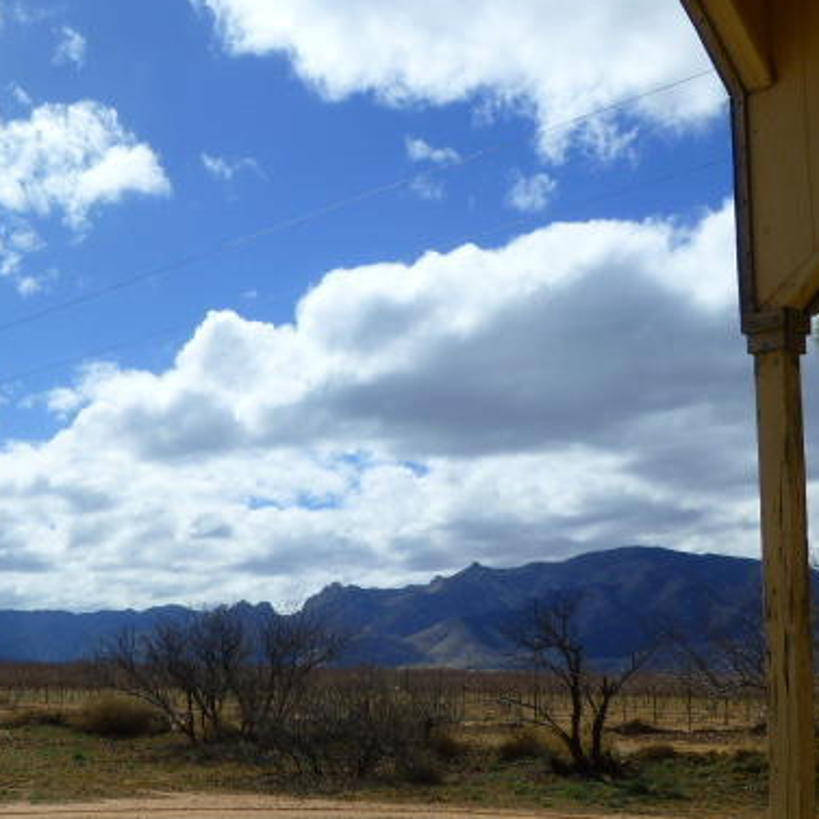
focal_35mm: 51
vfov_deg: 33.3
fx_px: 1365
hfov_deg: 33.2
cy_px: 478
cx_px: 291
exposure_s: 1/2000
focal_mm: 6.1
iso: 100
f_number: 4.5
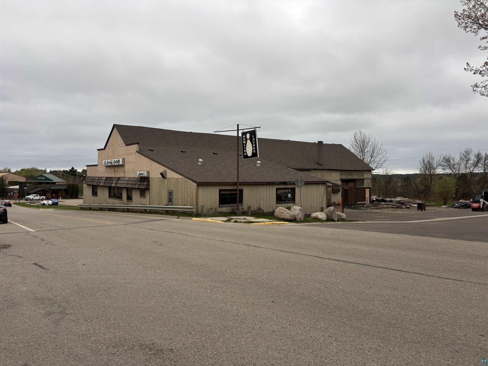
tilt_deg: -1.3
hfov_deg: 67.3
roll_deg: -0.1
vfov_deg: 53.1
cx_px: 244
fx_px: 367
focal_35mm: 26
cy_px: 183
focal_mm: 5.96
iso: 32
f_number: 1.6
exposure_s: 1/134
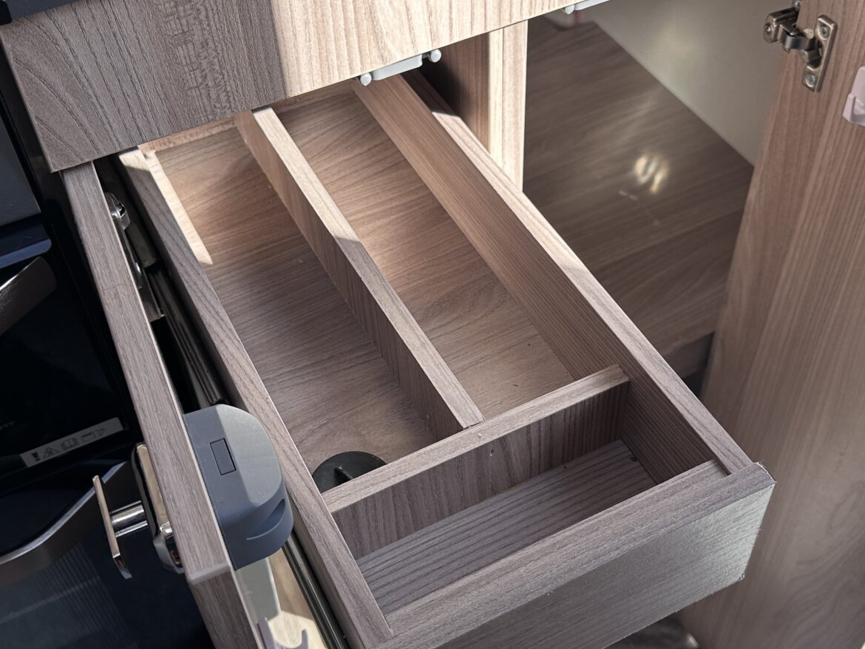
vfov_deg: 34.3
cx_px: 444
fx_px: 1050
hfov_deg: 44.8
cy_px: 368
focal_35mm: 42
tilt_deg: -48.1
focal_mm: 6.86
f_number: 1.78
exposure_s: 1/386
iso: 80
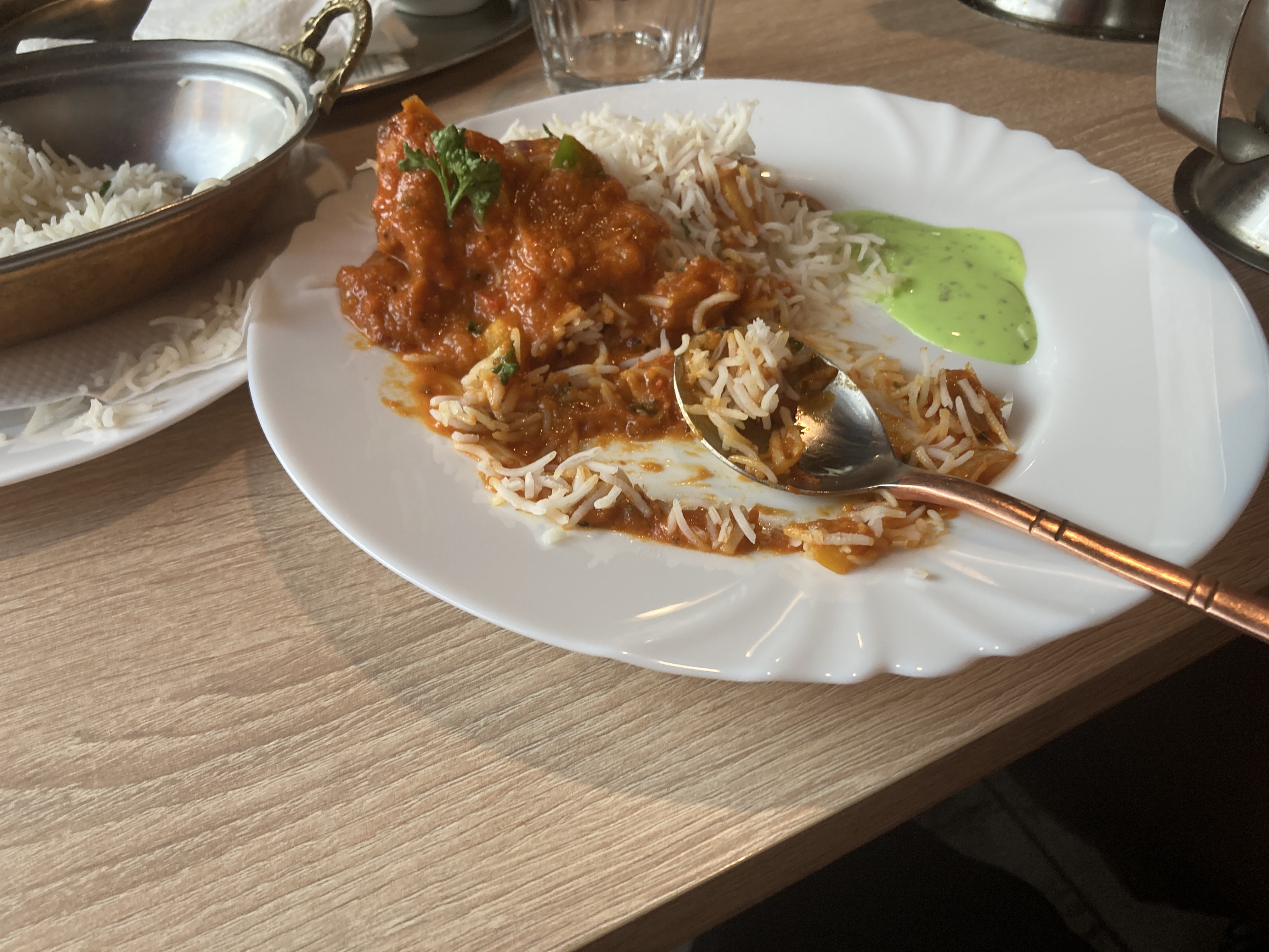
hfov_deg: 63.4
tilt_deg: -39.8
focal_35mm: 28
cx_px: 634
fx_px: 1026
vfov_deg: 49.7
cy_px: 476
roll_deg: +1.4
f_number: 1.8
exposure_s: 1/100
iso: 80
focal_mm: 3.99
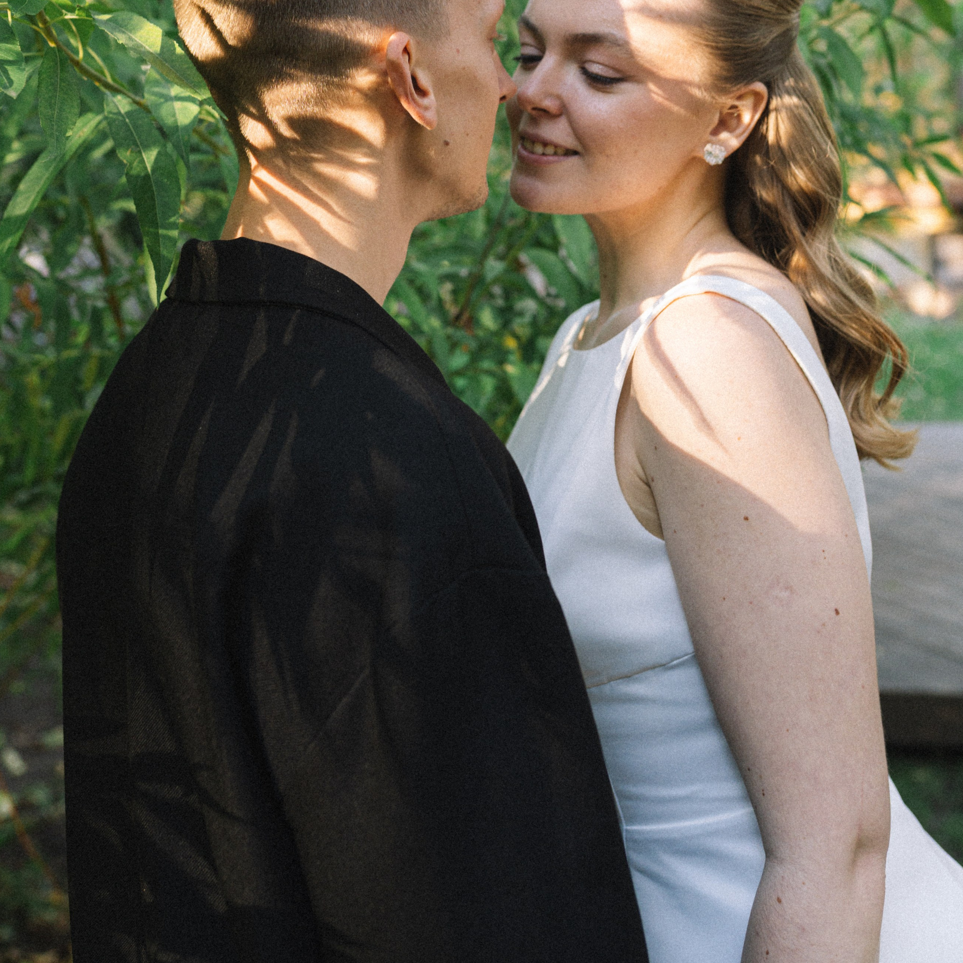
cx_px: 464
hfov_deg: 36.1
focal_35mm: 47
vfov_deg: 35.0
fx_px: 1479
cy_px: 204
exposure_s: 1/200
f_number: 3.2
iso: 640
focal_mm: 35
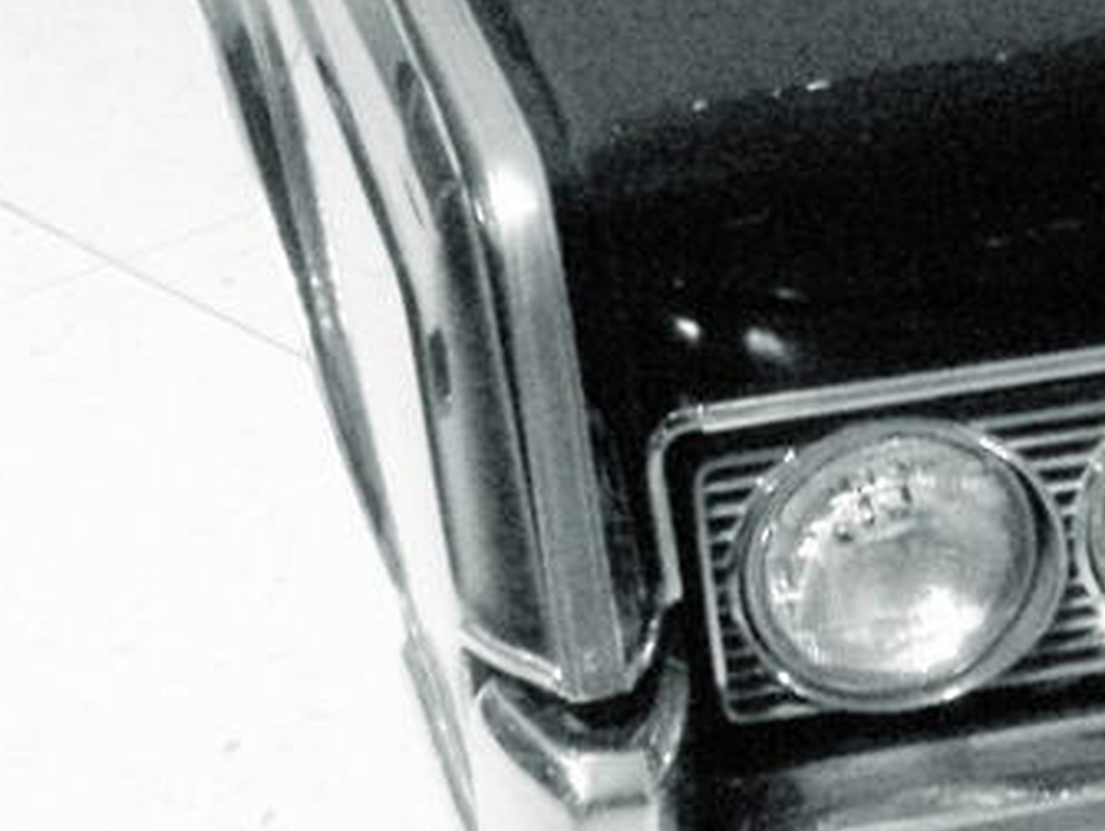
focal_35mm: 116
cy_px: -92
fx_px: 3707
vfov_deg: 12.6
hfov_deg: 15.6
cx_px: 1666
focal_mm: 6.3
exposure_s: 1/8
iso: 400
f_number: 8
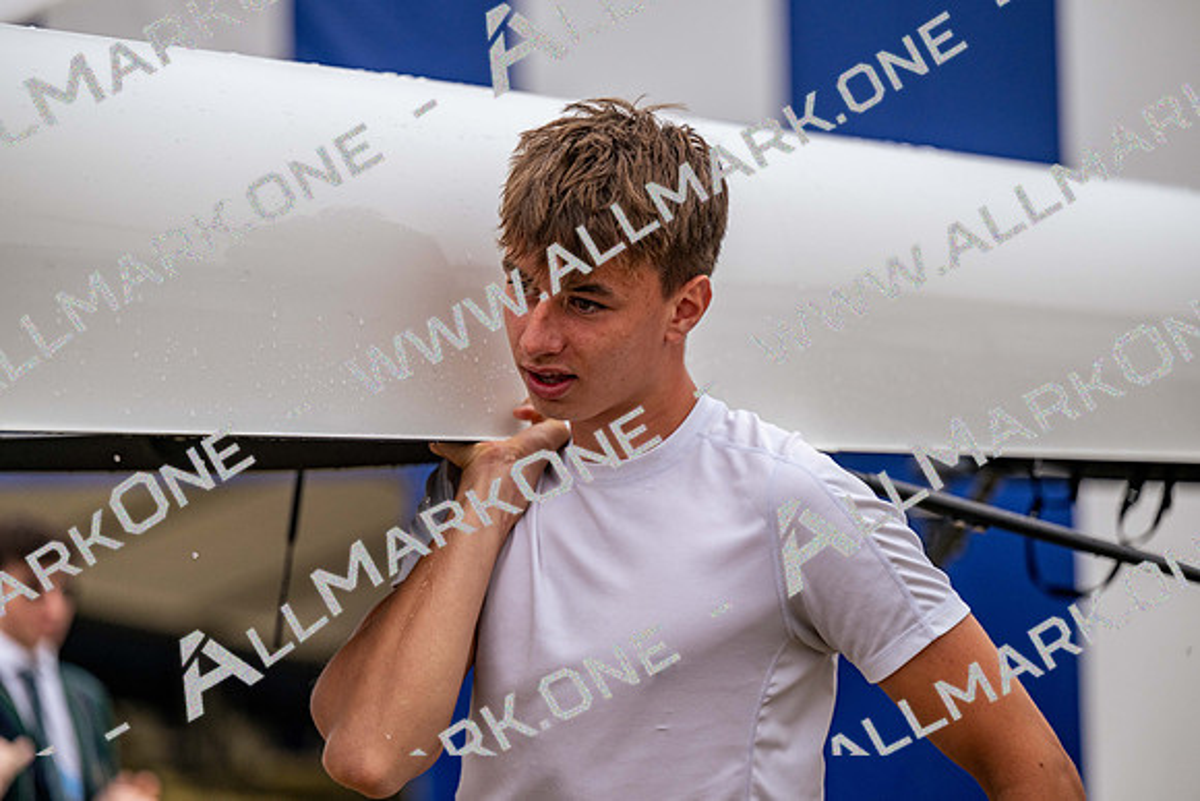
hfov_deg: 15.8
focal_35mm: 130
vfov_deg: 10.6
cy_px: 400
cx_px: 600
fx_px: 4334
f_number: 2.8
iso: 720
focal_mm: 130
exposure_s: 1/2500
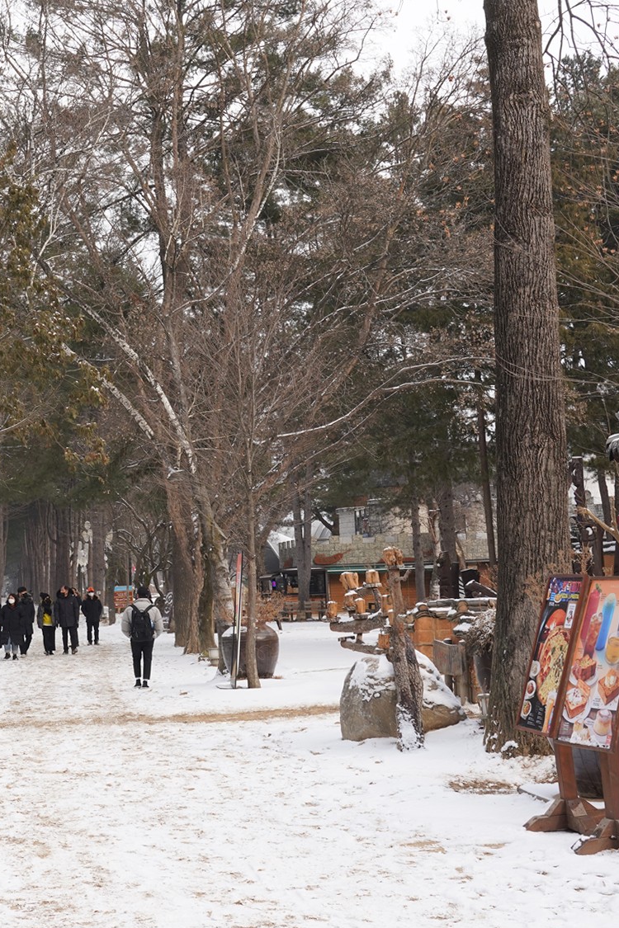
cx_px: 106
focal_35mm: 64
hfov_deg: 20.9
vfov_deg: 31.4
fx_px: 1651
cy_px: 444
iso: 320
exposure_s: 1/100
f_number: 13
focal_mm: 36
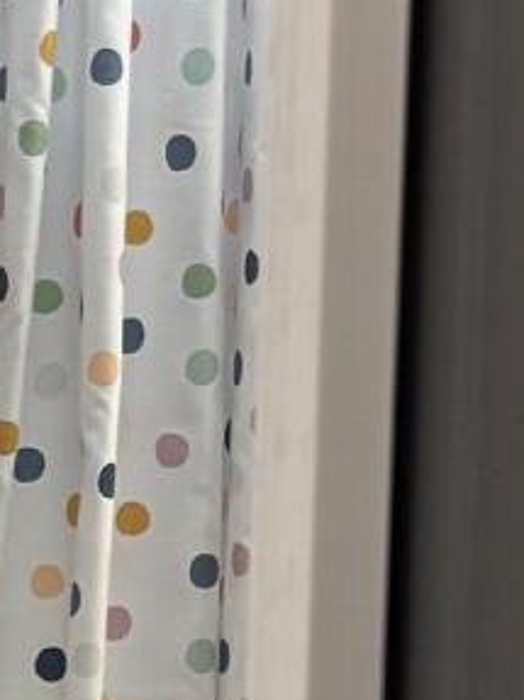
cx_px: -902
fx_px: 3656
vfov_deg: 10.6
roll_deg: +1.2
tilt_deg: -8.9
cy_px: 1029
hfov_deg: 7.4
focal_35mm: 181
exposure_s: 1/60
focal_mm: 5.96
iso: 80
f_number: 1.6
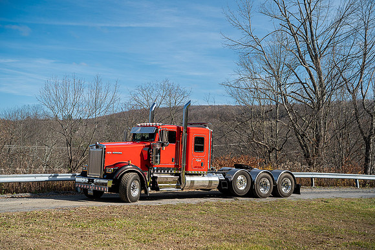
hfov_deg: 36.9
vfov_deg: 25.1
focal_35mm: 54
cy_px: 125
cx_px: 188
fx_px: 563
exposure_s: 1/100
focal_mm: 54
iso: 100
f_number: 2.8
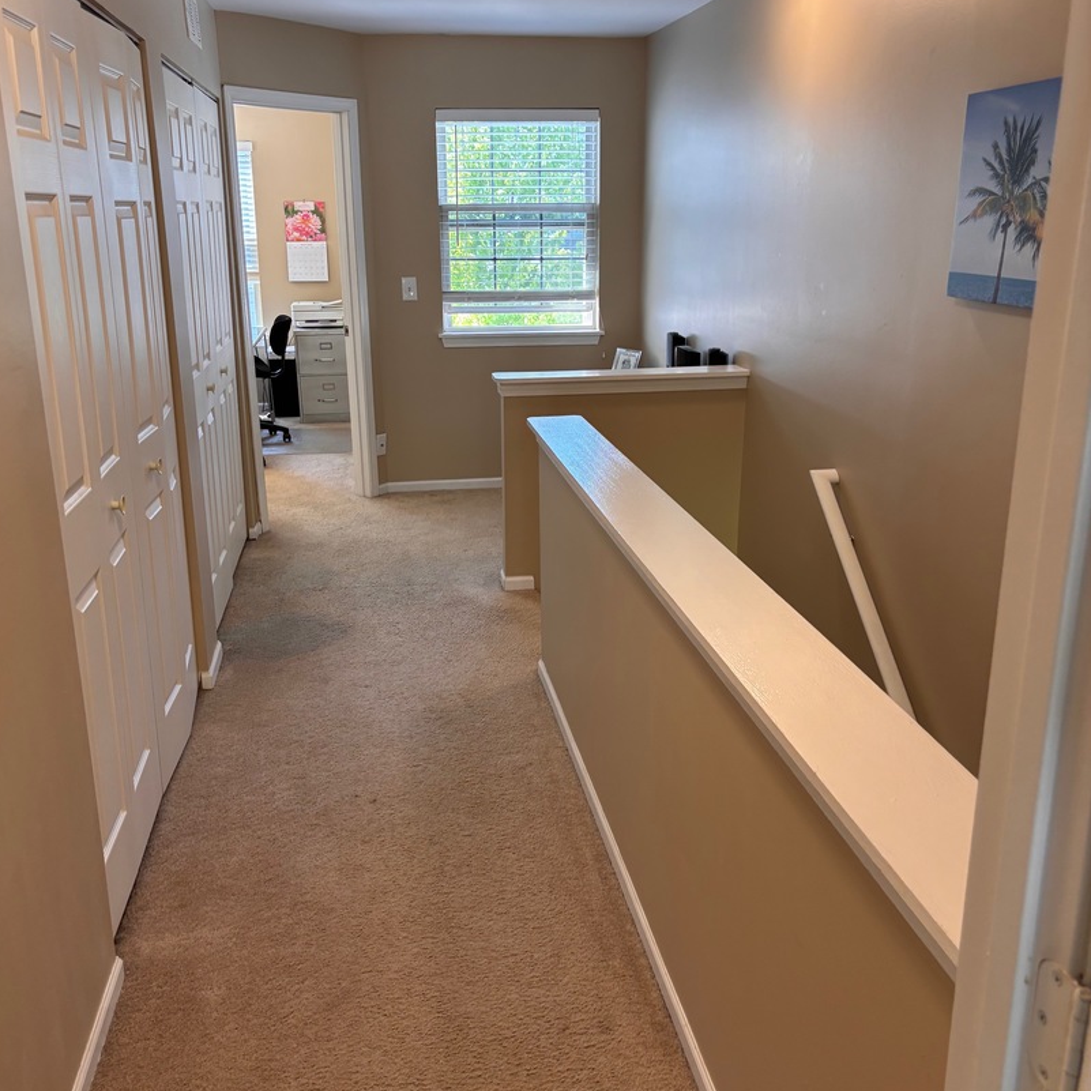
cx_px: 542
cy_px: 527
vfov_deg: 52.5
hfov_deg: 52.5
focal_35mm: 31
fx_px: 1105
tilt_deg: -16.0
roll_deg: -0.7
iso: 125
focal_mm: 5.96
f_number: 1.6
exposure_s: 1/60
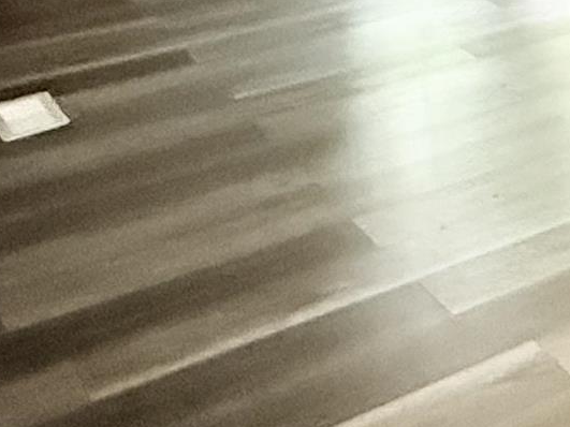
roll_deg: +0.3
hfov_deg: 19.8
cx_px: 930
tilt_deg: -7.7
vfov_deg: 16.3
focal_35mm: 81
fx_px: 1333
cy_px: -247
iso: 1250
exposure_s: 1/40
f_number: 2.2
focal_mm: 2.22
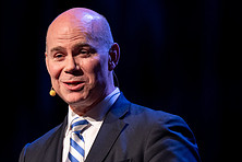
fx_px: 3509
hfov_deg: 3.9
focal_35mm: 522
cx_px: -20
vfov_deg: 2.6
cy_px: 159
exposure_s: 1/60
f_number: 2.8
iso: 640
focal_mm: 200
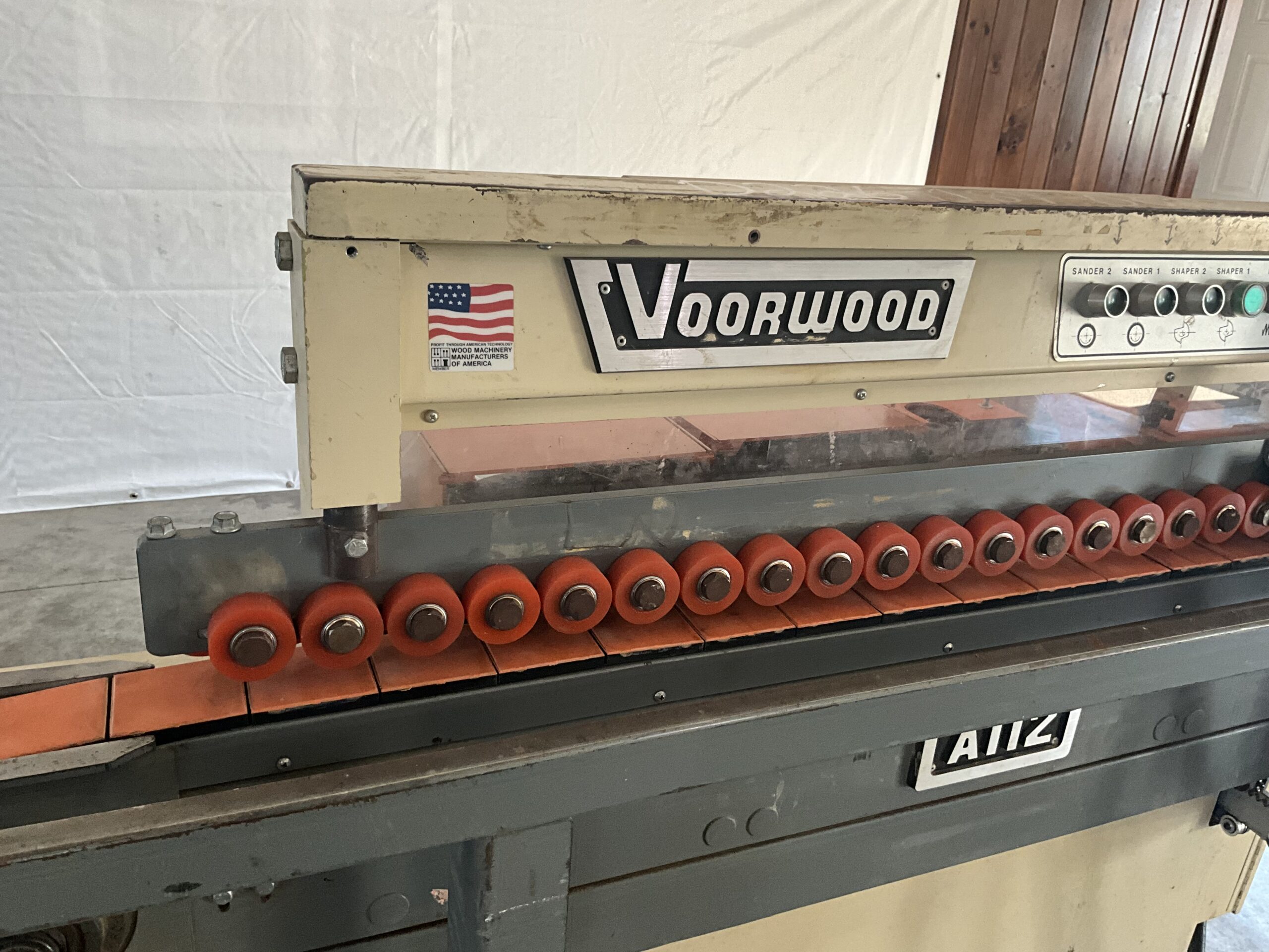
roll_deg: -4.5
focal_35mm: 29
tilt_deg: -22.8
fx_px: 1063
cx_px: 634
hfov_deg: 61.7
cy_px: 476
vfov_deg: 48.2
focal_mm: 3
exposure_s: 1/60
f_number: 1.8
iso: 80
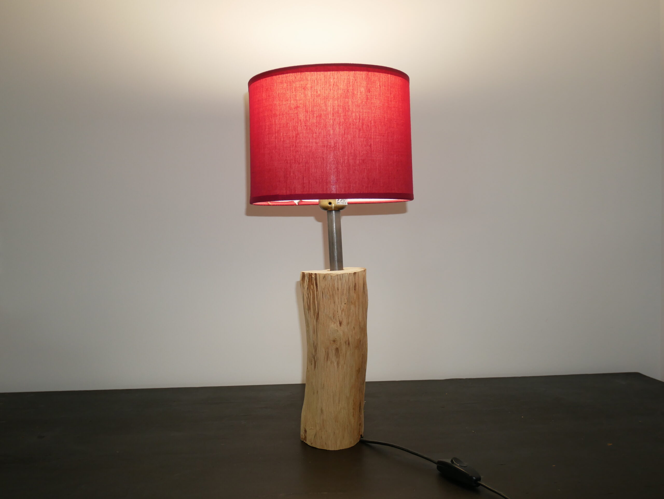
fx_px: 614
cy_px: 250
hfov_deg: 56.8
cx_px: 332
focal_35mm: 32
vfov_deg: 44.2
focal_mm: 16
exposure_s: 1/60
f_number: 4
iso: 400
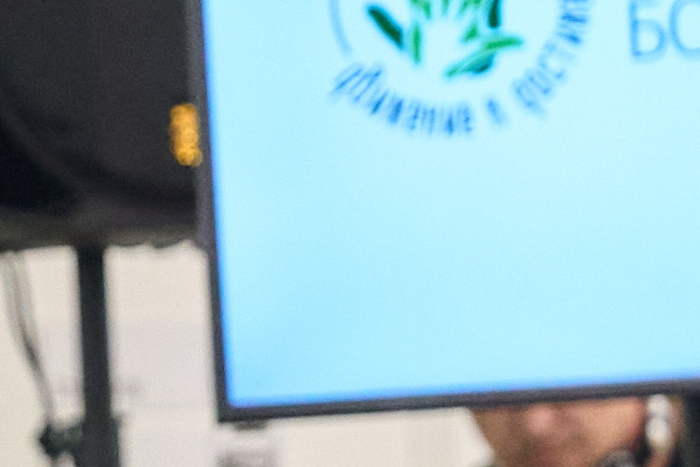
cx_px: -887
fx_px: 10542
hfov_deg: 3.8
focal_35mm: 542
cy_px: 848
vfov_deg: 2.5
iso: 3200
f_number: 3.5
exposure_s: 1/500
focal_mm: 70
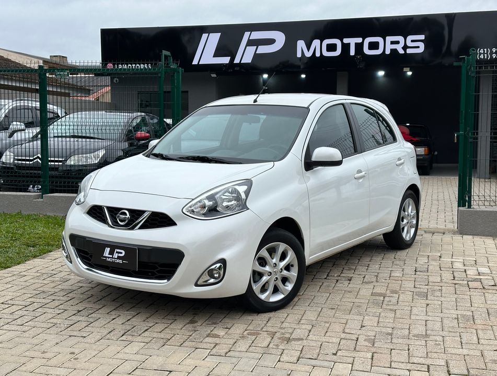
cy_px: 188
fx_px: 692
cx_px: 248
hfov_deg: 39.5
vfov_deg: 30.4
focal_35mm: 48
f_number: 1.78
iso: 64
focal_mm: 6.86
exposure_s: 1/1199
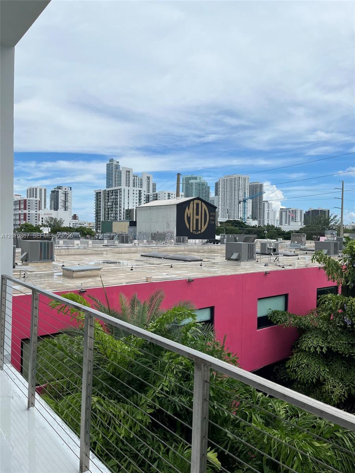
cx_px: 178
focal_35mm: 26
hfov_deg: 53.1
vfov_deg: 67.3
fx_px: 356
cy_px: 236
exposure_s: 1/5076
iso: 50
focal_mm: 5.1
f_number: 1.6
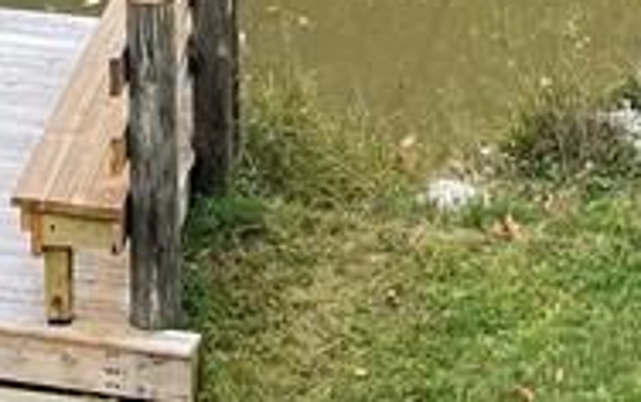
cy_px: -675
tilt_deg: -3.2
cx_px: 263
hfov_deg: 13.9
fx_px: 2624
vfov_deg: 7.9
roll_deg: +0.0
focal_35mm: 150
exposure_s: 1/333
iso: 32
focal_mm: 4.2
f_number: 1.6
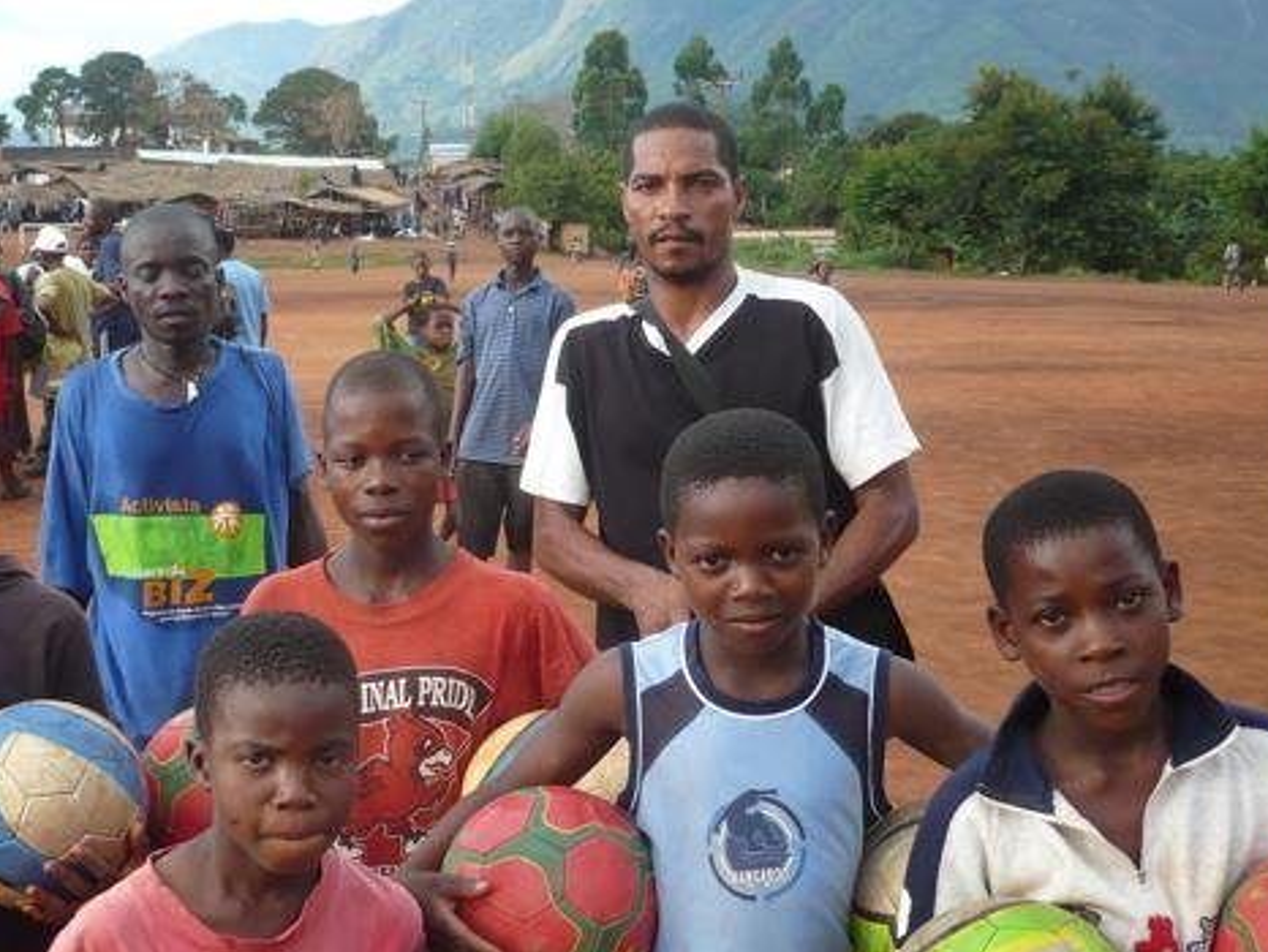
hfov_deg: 38.0
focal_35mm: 50
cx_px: 512
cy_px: 547
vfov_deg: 29.1
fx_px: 1832
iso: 100
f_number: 2.8
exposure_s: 1/320
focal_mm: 5.8
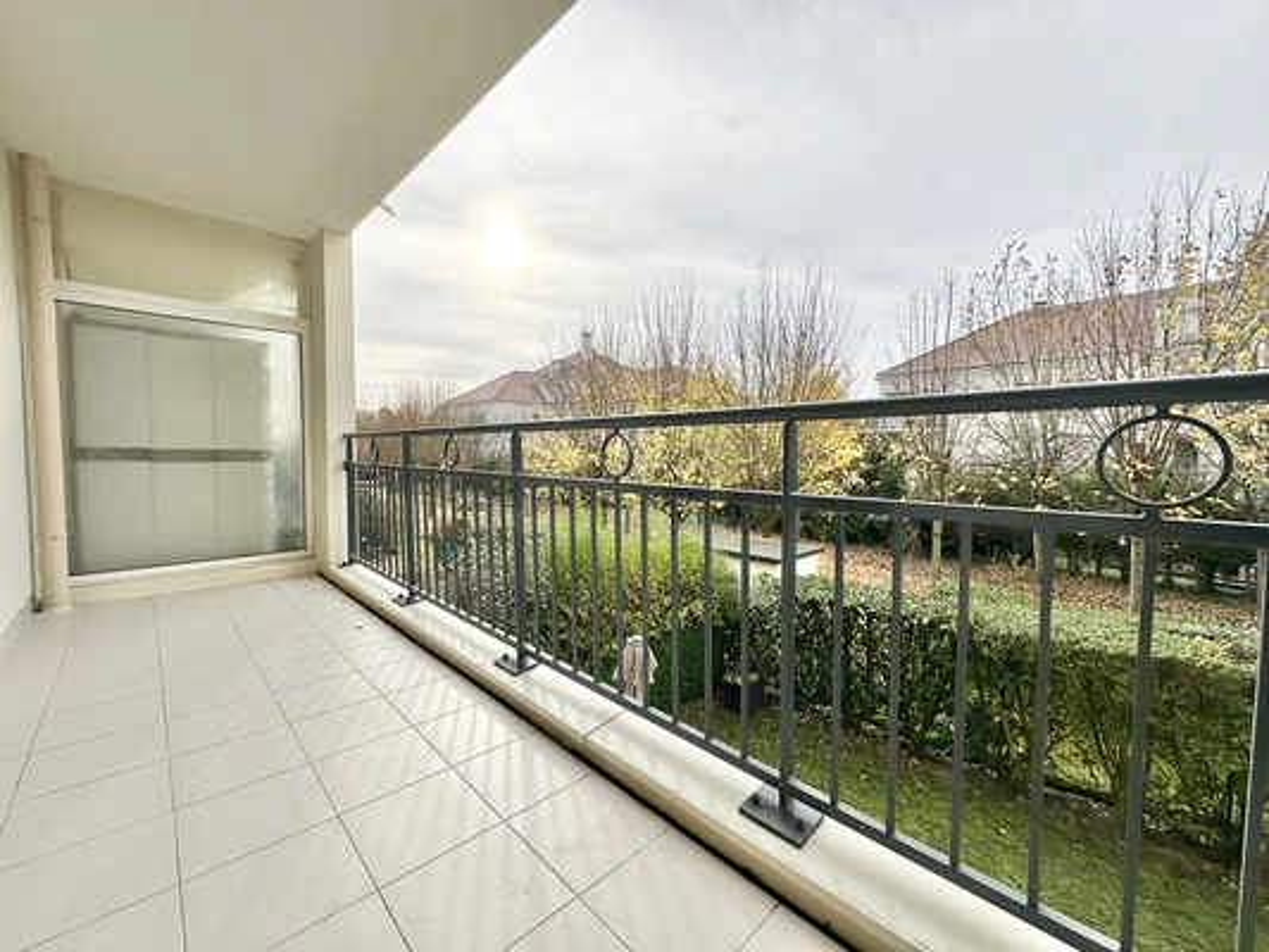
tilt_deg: -2.1
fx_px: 513
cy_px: 476
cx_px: 634
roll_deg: -0.3
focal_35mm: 14
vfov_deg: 85.7
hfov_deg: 102.1
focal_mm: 2.22
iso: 40
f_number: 2.2
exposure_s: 1/1147
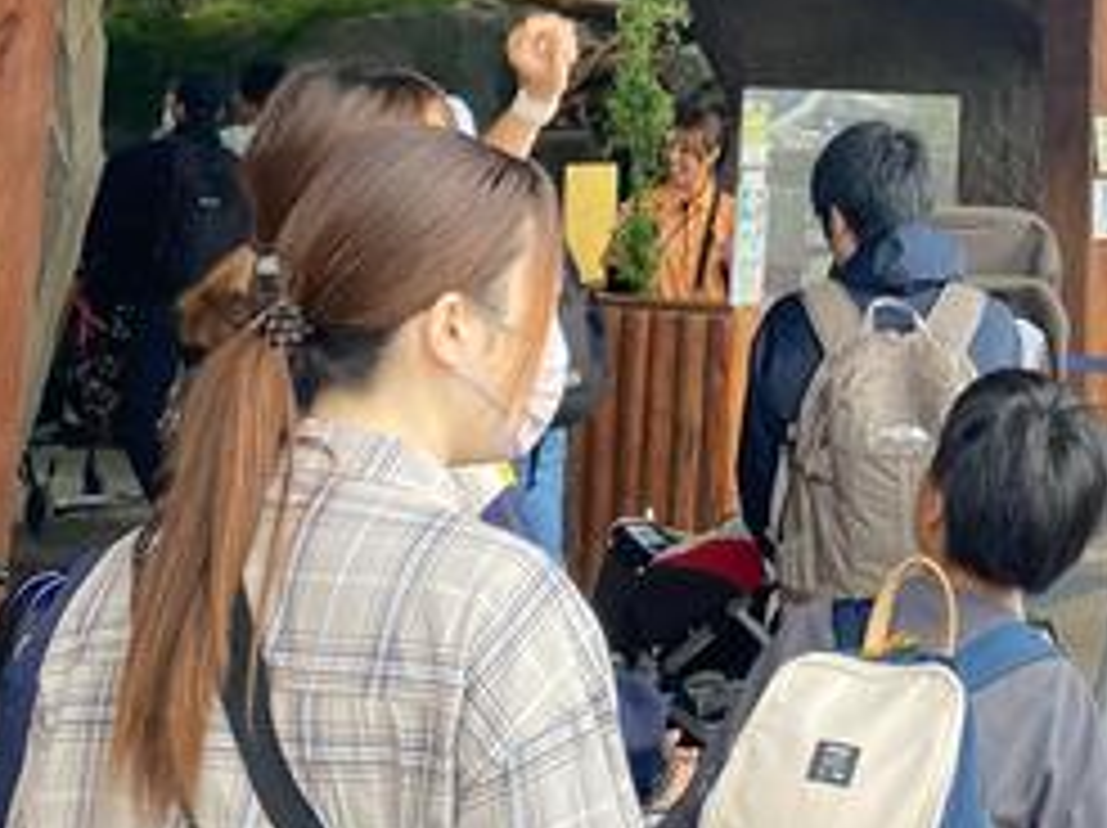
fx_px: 2364
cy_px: -313
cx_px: 1112
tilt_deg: +10.4
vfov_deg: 18.2
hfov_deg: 25.1
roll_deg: -0.4
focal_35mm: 74
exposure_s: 1/121
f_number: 1.8
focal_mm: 4.25
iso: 125
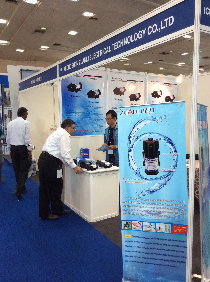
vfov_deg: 55.4
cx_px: 105
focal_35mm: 33
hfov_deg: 42.8
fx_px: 268
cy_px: 141
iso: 80
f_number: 2.4
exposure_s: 1/24
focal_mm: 3.3
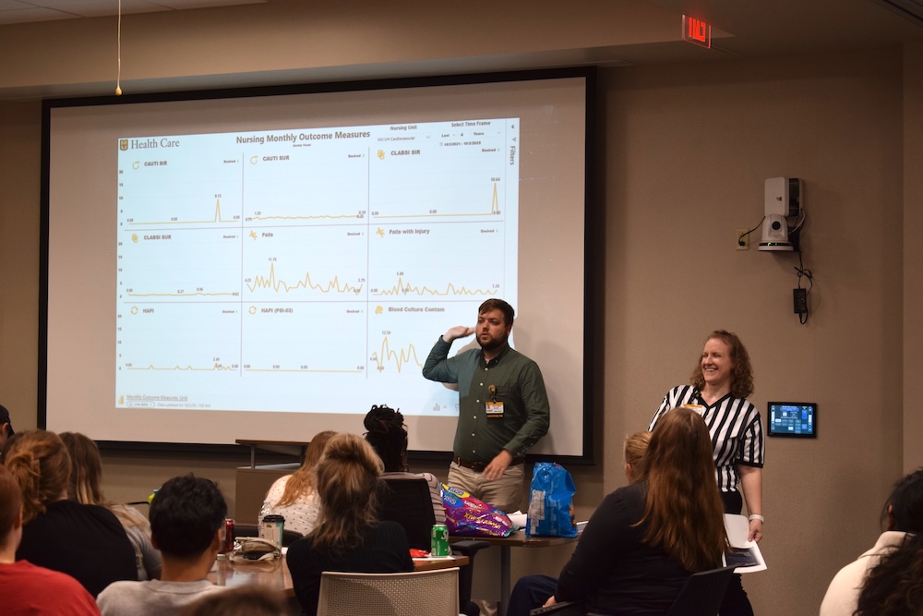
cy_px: 308
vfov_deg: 16.6
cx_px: 462
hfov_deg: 24.6
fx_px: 2115
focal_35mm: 82
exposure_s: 1/60
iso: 800
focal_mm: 55
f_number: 5.6
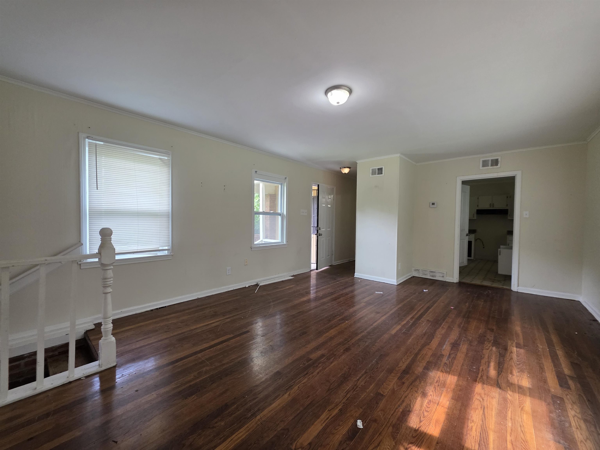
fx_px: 225
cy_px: 225
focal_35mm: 13
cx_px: 300
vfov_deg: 89.9
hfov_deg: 106.2
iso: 250
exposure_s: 1/60
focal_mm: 2.2
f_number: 1.9
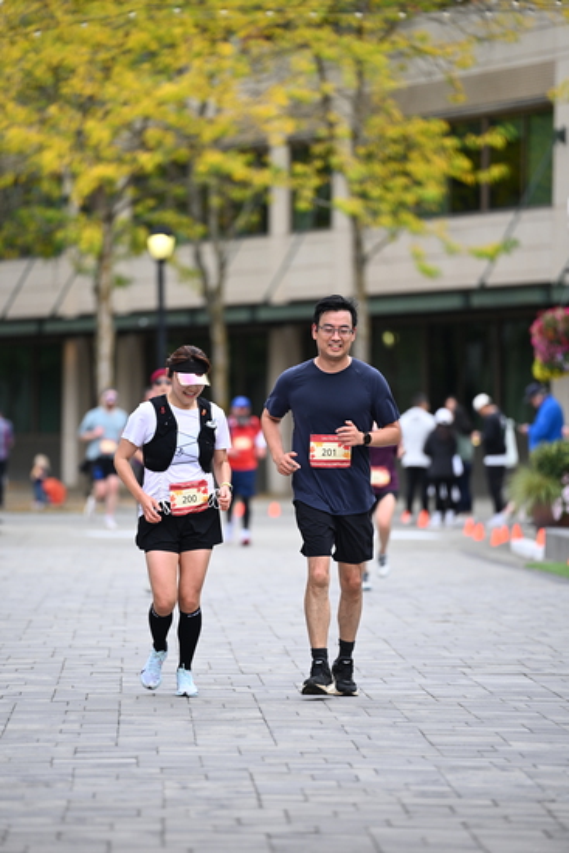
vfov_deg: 10.3
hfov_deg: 6.9
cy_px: 426
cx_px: 284
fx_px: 4738
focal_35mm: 200
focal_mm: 200
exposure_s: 1/2000
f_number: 2.8
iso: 640
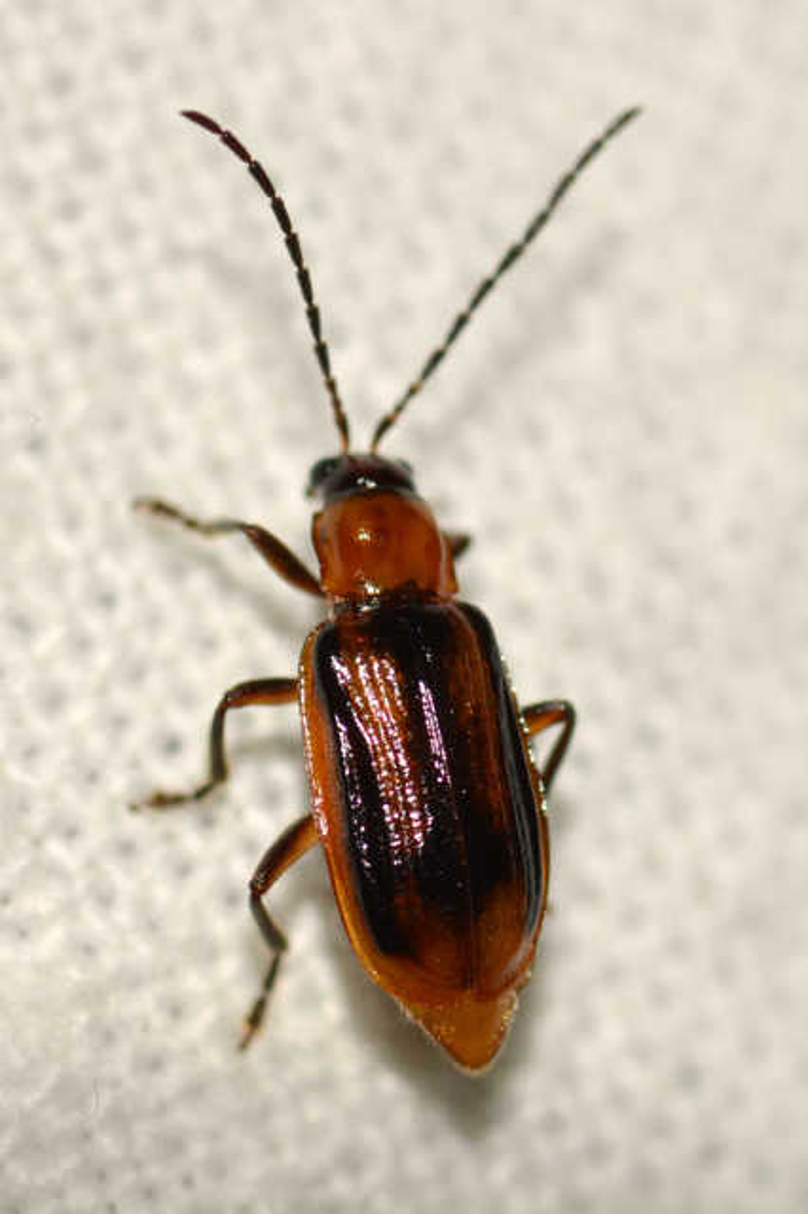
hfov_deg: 9.1
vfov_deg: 13.7
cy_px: 607
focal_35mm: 150
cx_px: 404
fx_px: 5055
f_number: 18
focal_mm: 100
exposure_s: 1/200
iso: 100
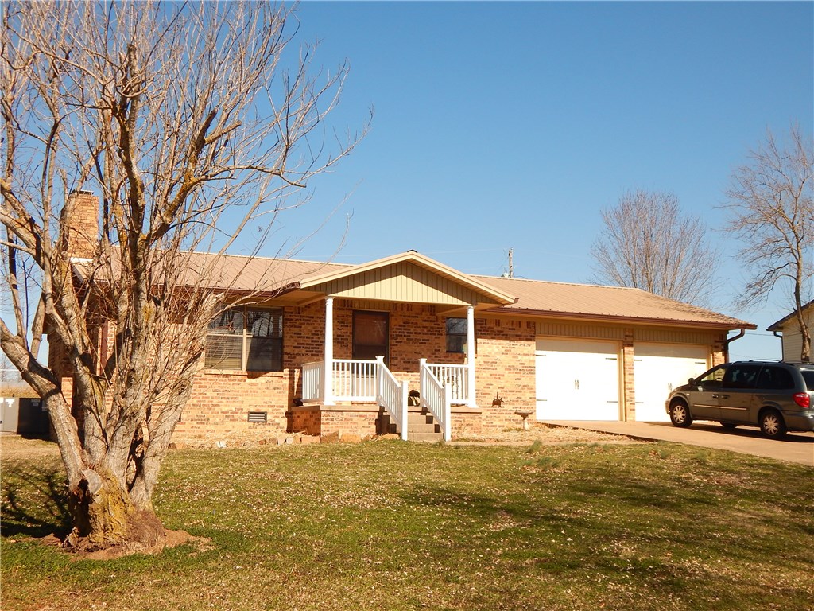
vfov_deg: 33.6
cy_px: 306
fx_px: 1011
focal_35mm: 43
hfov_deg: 43.9
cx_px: 407
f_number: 3.6
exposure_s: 1/1000
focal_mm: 7.7
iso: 125
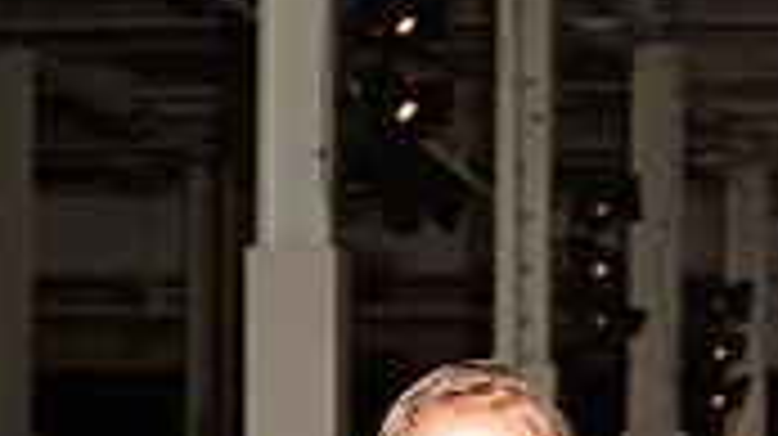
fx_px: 5071
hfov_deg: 8.8
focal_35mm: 246
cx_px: 639
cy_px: 1268
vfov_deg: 4.7
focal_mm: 70
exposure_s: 1/125
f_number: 6.3
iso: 1000
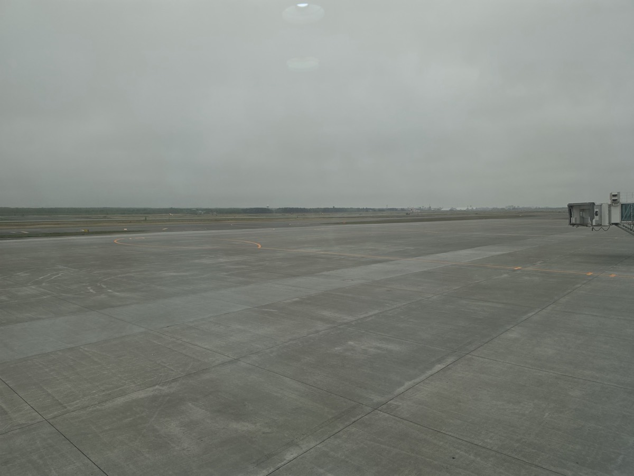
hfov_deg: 73.9
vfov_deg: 58.9
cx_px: 317
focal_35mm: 23
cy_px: 238
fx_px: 421
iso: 64
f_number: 1.4
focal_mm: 6.5
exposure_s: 1/2969
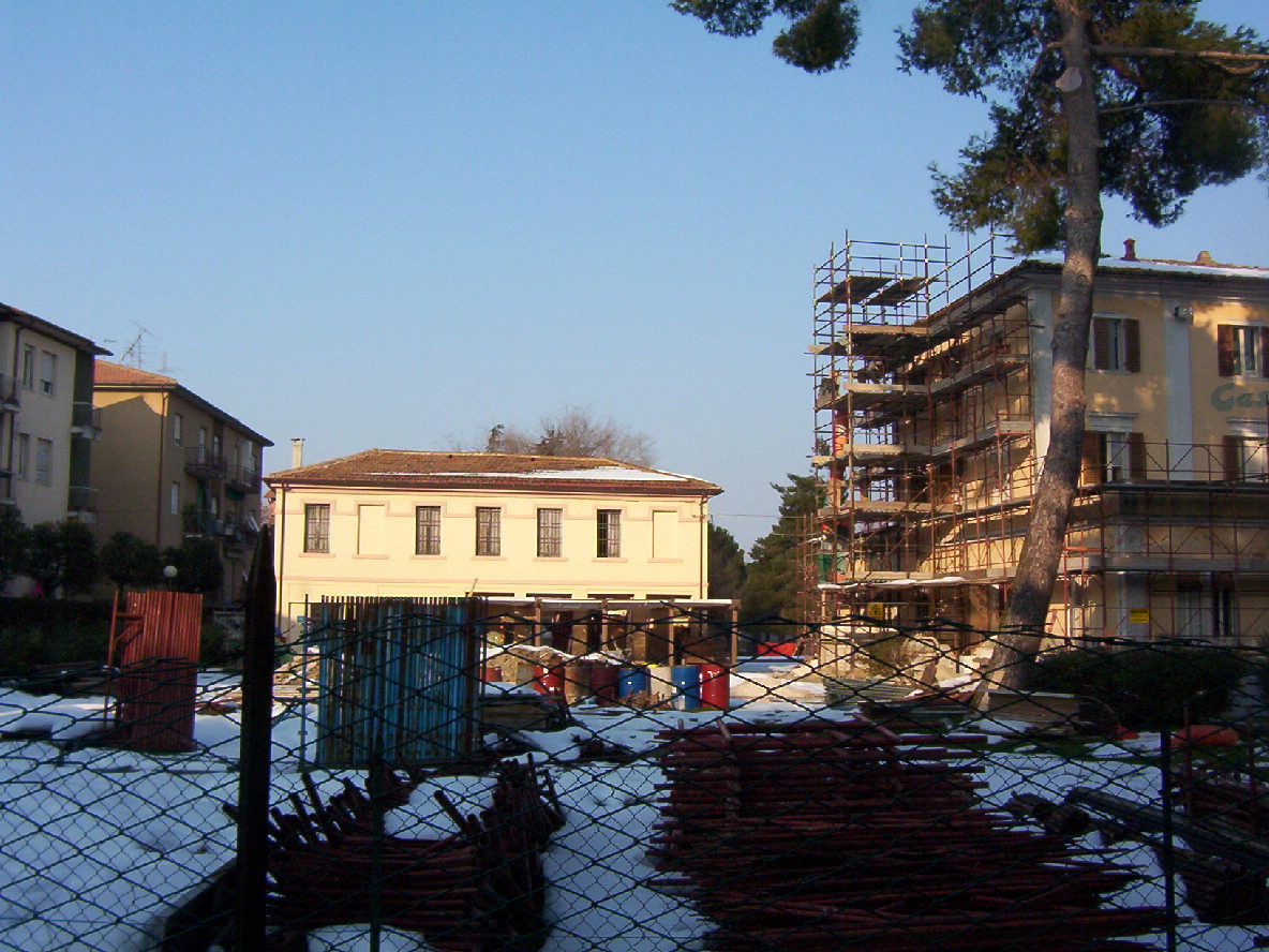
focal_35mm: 36
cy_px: 476
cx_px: 634
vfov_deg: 39.7
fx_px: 1320
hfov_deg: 51.4
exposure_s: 1/625
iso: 100
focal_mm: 5.54
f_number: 5.24
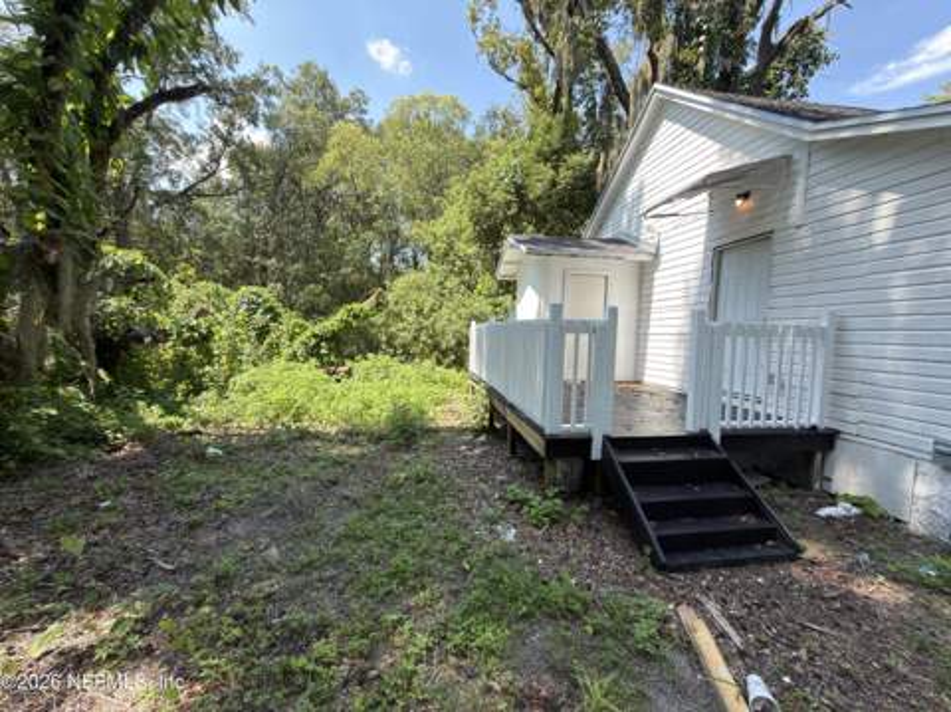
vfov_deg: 85.6
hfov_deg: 102.1
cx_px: 476
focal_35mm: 14
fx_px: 384
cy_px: 356
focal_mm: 2.22
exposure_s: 1/180
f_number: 2.2
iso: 16
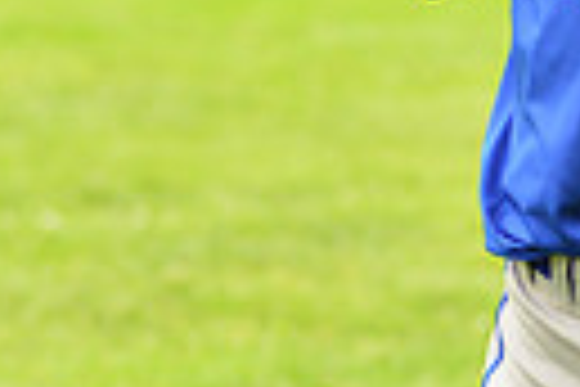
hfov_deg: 4.6
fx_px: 7233
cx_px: 737
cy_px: -304
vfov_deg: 3.0
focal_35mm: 449
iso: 160
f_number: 5
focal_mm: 100
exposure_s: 1/250
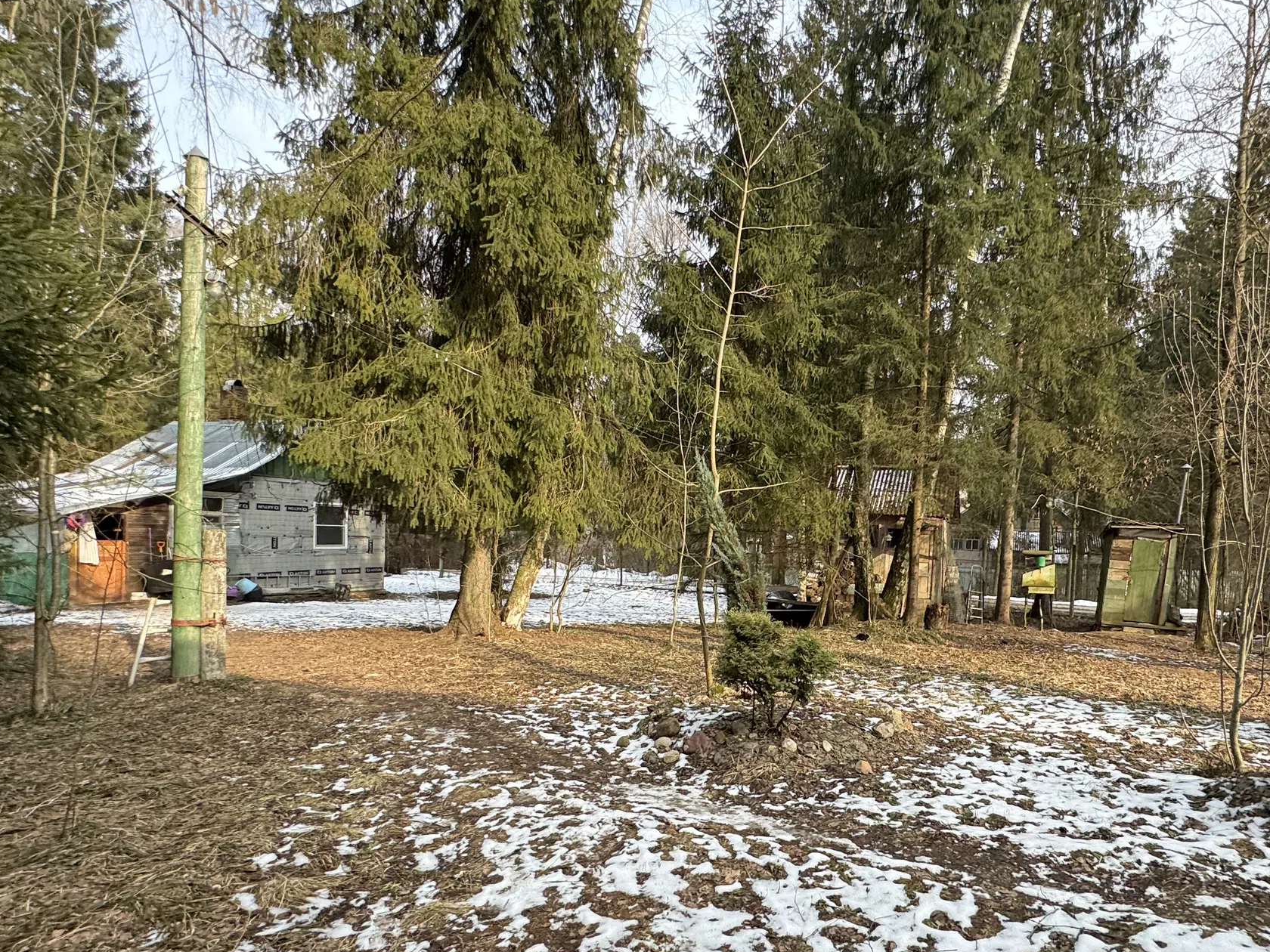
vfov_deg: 65.5
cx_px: 786
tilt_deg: -7.6
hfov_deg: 80.4
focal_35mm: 20
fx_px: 734
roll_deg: -2.5
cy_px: 563
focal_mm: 2.22
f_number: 2.2
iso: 40
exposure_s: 1/142
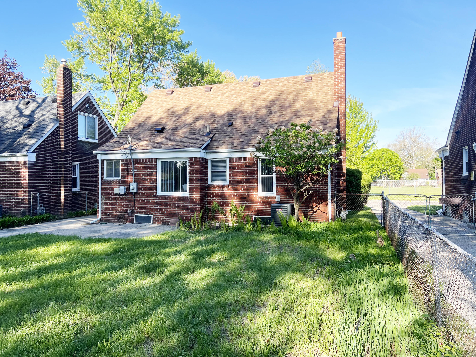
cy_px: 178
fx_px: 358
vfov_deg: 53.1
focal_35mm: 26
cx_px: 238
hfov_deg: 67.3
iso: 50
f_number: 1.5
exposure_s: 1/1412
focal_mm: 5.7
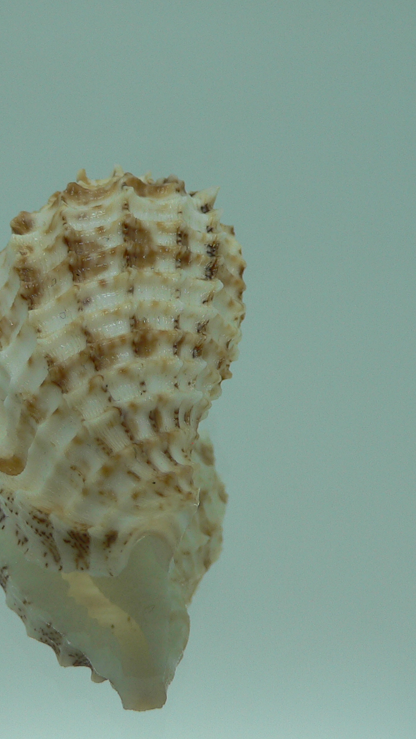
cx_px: 137
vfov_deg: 40.6
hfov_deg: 23.4
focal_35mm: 51
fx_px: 1000
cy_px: 370
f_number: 2.8
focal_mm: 4.6
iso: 80
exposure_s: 1/80
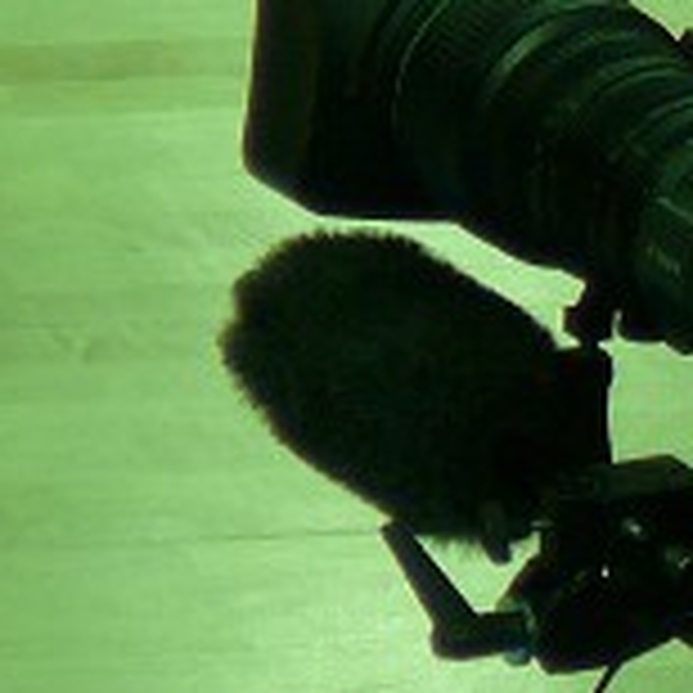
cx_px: 1242
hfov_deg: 1.1
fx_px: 36489
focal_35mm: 1611
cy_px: 248
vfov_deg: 1.1
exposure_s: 1/100
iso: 100
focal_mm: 52
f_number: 4.2
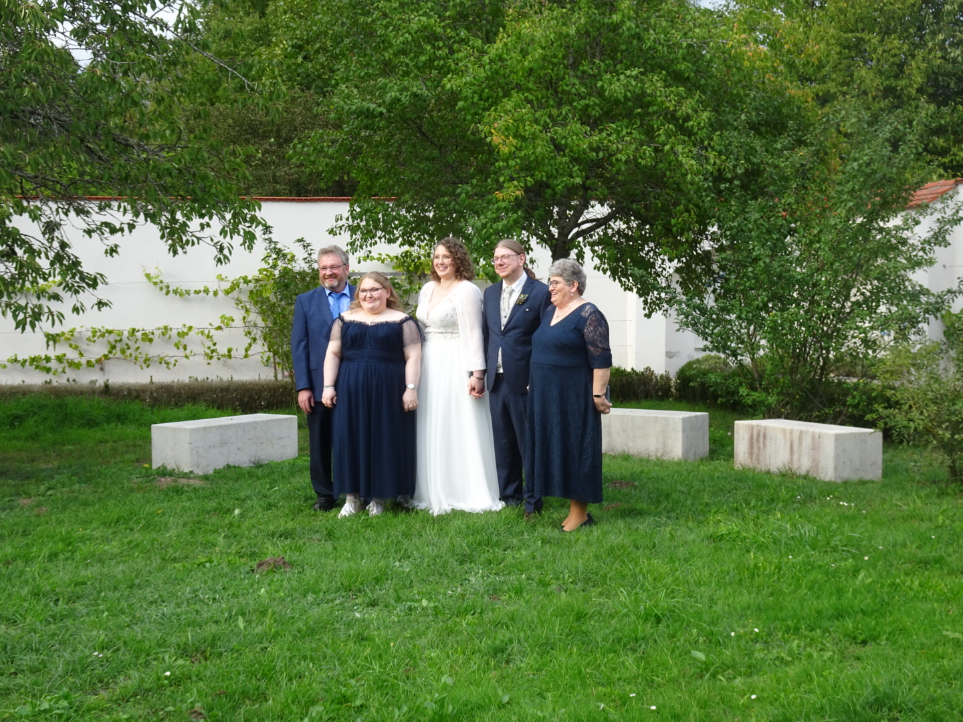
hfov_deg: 38.2
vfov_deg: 29.1
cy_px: 361
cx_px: 482
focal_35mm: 50
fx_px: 1391
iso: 80
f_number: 4.5
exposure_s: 1/80
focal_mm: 8.51
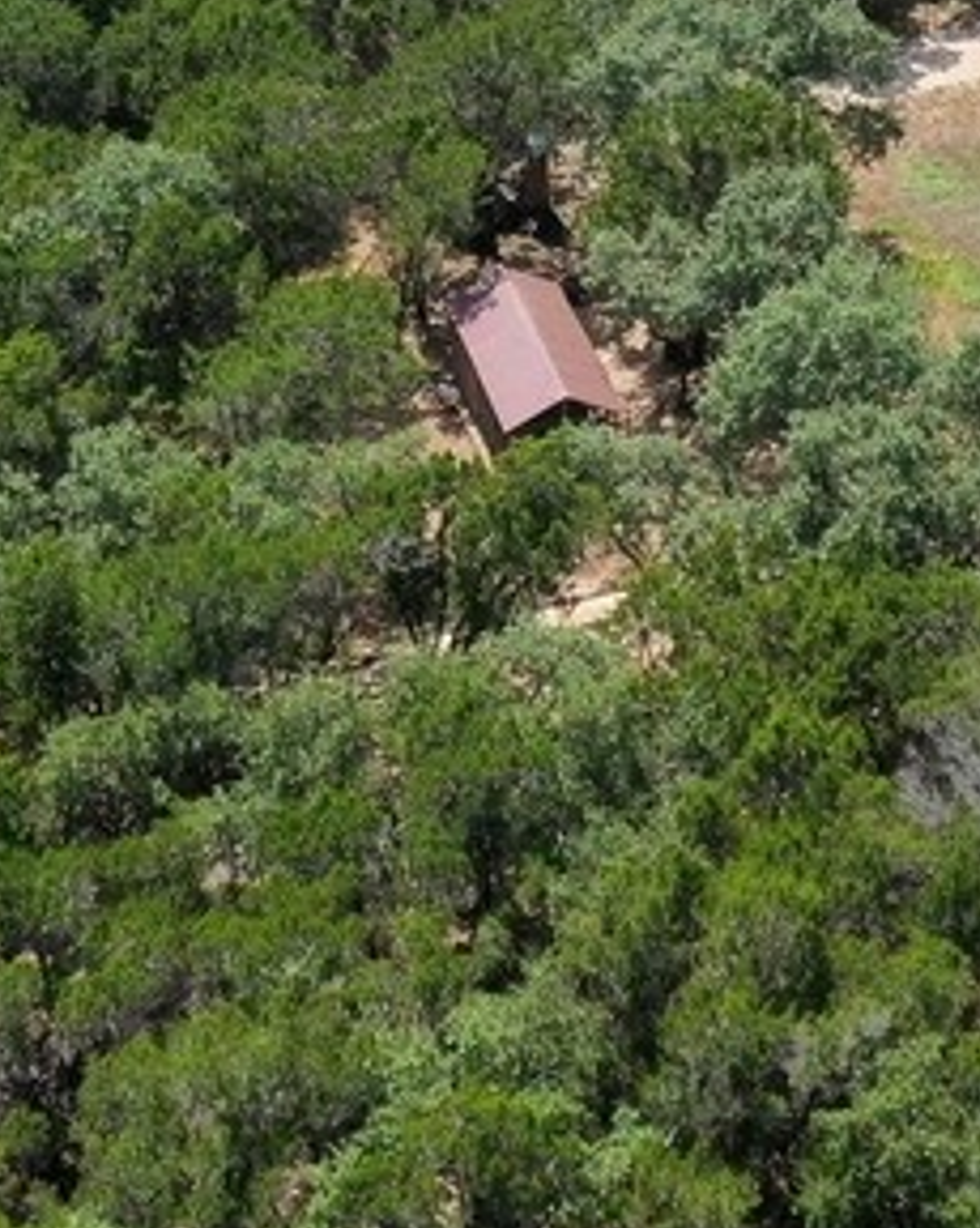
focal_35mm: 148
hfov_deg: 10.4
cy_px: -533
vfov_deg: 12.5
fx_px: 5371
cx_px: 780
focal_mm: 10.26
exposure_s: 1/400
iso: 100
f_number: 5.6
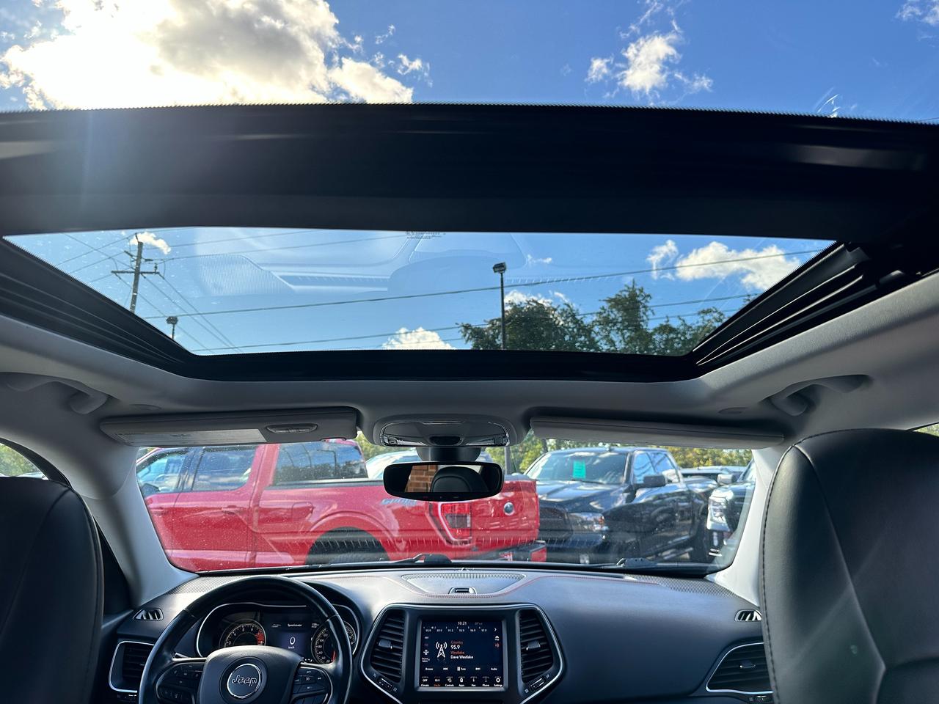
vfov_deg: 56.8
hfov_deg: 71.6
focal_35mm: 24
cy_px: 352
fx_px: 651
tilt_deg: +10.0
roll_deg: -0.3
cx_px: 470
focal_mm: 6.86
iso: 80
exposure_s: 1/419
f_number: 1.78
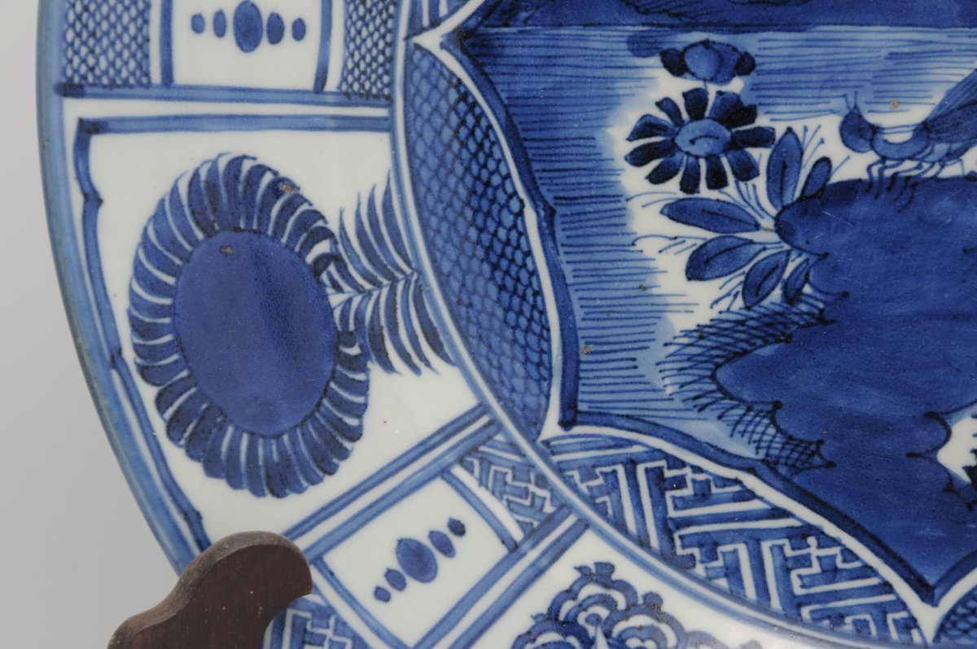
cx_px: 488
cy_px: 324
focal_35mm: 158
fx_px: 4269
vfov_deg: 8.7
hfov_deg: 13.1
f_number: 13
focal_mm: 105
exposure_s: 1/10
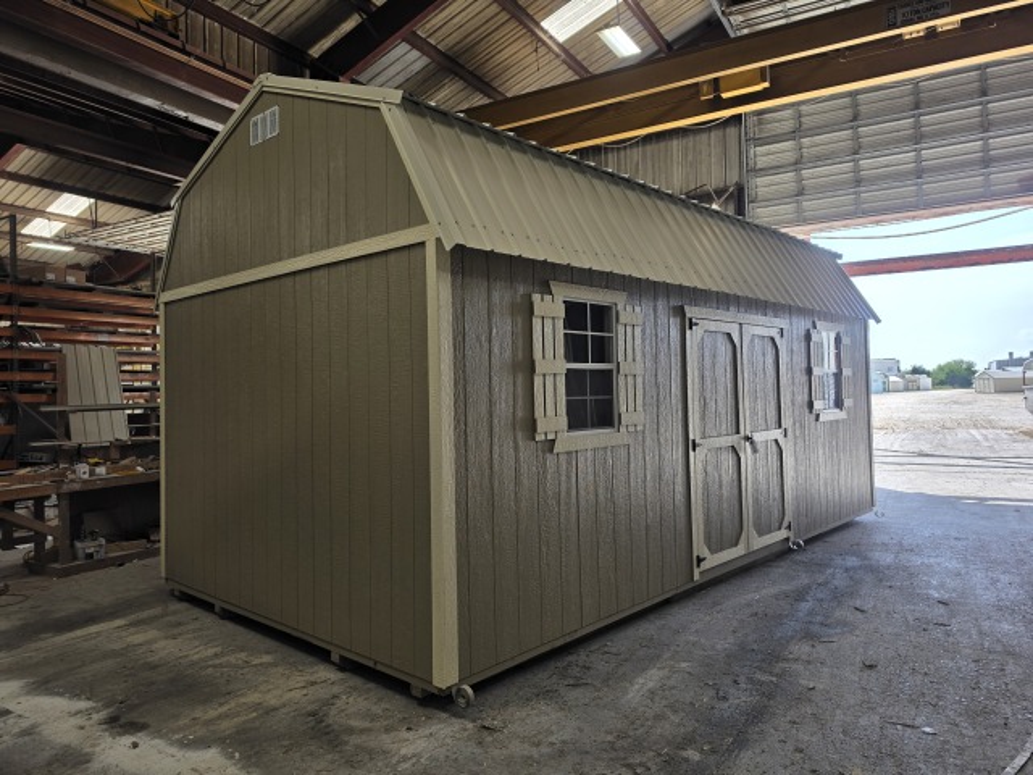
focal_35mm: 23
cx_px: 516
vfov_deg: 58.9
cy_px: 388
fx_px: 686
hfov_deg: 73.9
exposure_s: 1/359
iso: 20
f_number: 1.4
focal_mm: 6.5
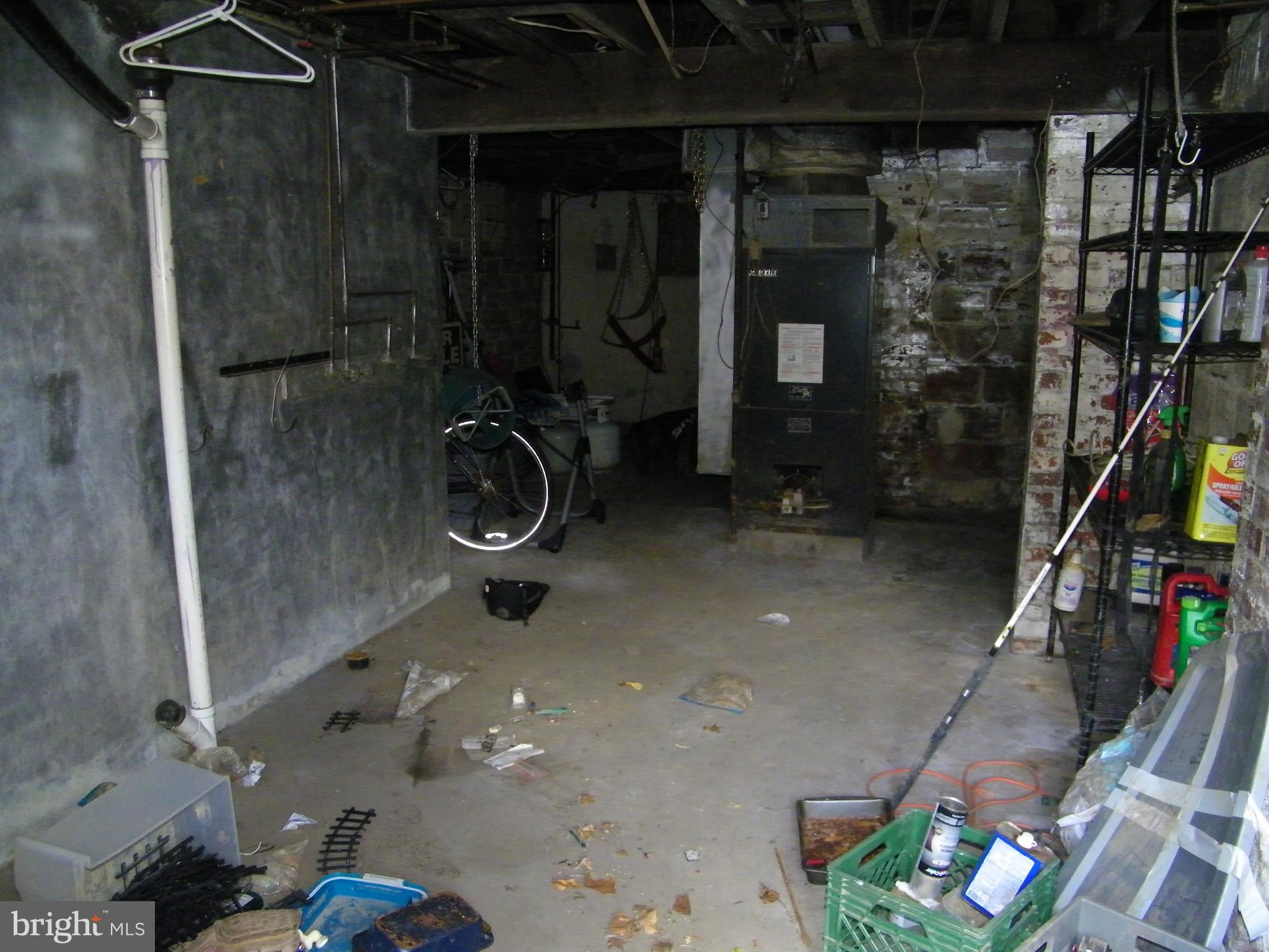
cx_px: 634
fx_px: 1026
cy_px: 476
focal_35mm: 28
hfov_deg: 63.4
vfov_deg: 49.7
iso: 400
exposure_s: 1/30
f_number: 3.5
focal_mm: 5
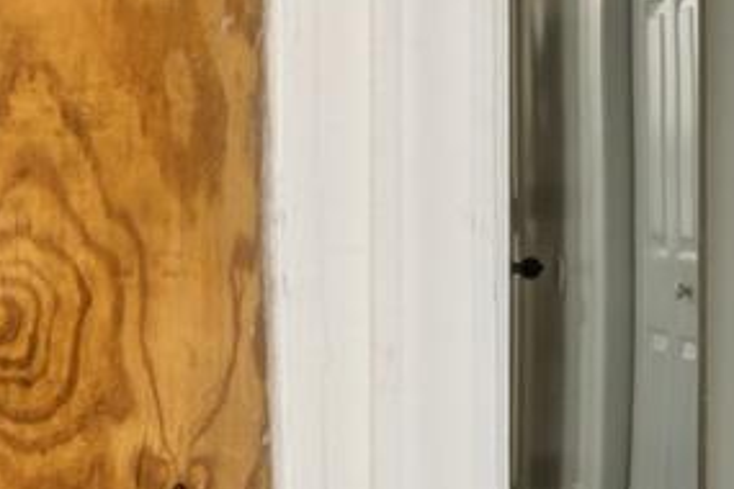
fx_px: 2432
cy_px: 246
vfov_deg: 11.5
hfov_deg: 9.9
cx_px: 2488
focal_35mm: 119
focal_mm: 16.6
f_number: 13
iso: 100
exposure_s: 1
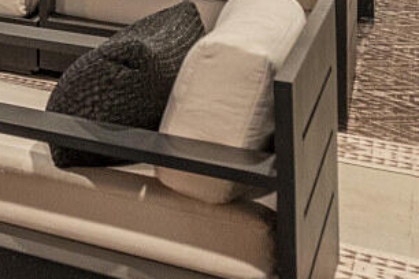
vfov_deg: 12.7
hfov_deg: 13.0
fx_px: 1094
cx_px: -704
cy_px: -280
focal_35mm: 94
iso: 1250
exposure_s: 1/1.67
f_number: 6.3
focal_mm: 16
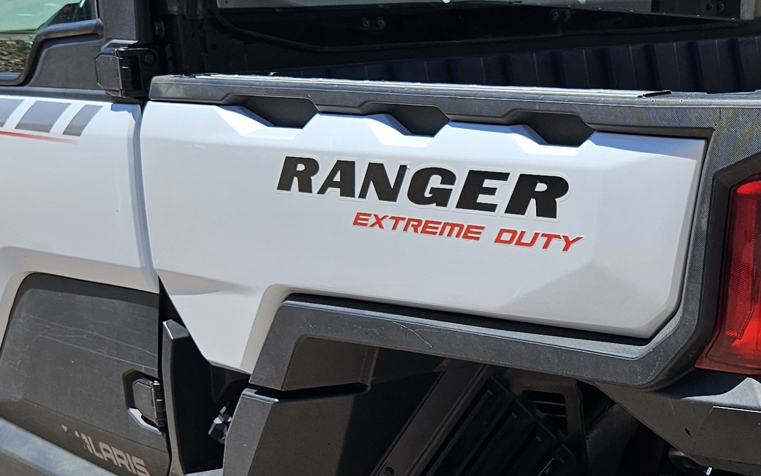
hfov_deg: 27.6
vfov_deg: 18.1
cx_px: 674
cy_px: 321
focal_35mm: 72
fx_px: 1494
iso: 25
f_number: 1.8
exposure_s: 1/1610
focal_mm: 5.4
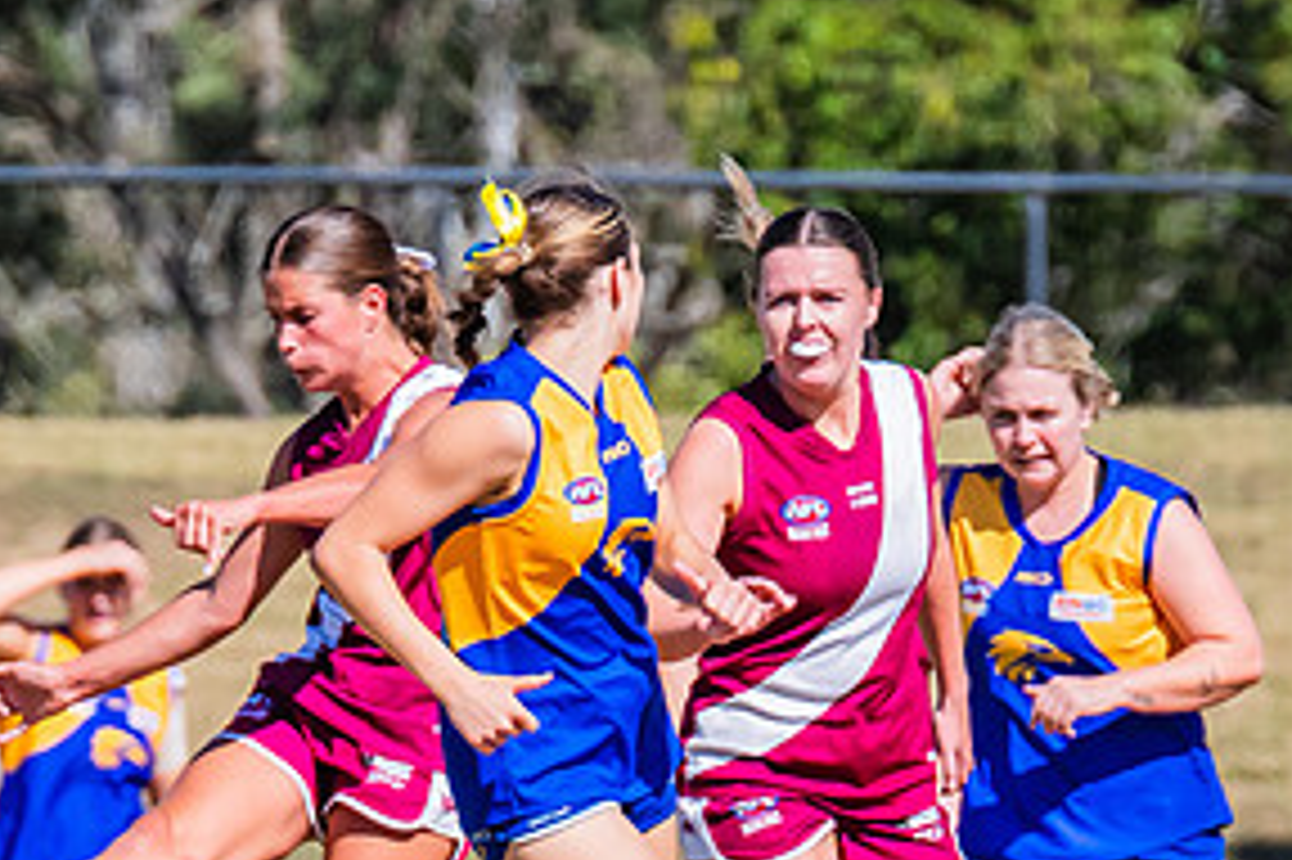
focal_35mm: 1573
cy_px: 1008
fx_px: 56419
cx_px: 252
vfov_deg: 0.9
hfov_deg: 1.3
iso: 800
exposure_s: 1/1600
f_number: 10
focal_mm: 420
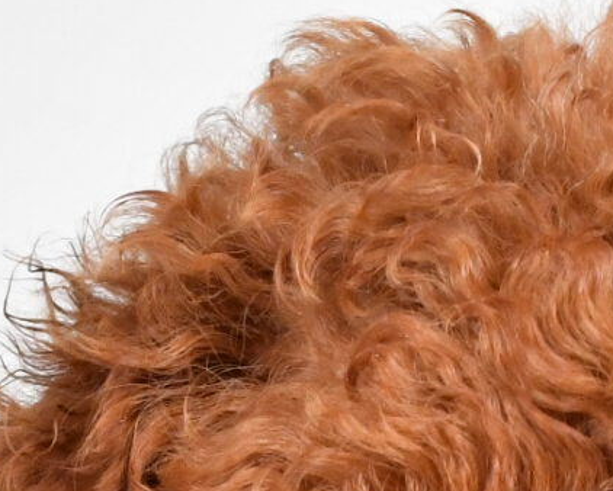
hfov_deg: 8.1
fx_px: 4338
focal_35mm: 239
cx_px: 119
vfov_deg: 6.2
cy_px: 1209
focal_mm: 28
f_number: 11
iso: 4000
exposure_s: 1/500
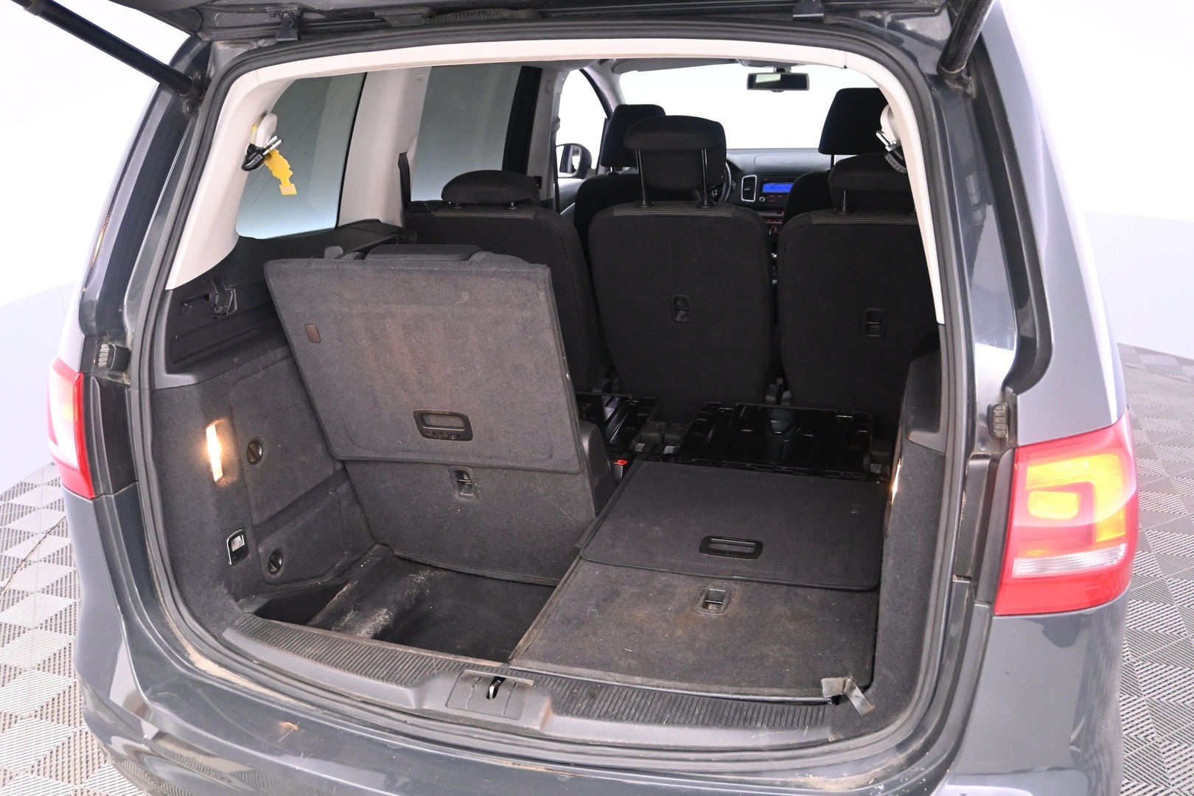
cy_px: 398
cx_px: 597
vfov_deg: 43.6
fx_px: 995
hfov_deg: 61.9
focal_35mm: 30
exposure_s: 1/30
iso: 3200
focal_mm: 20
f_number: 3.8
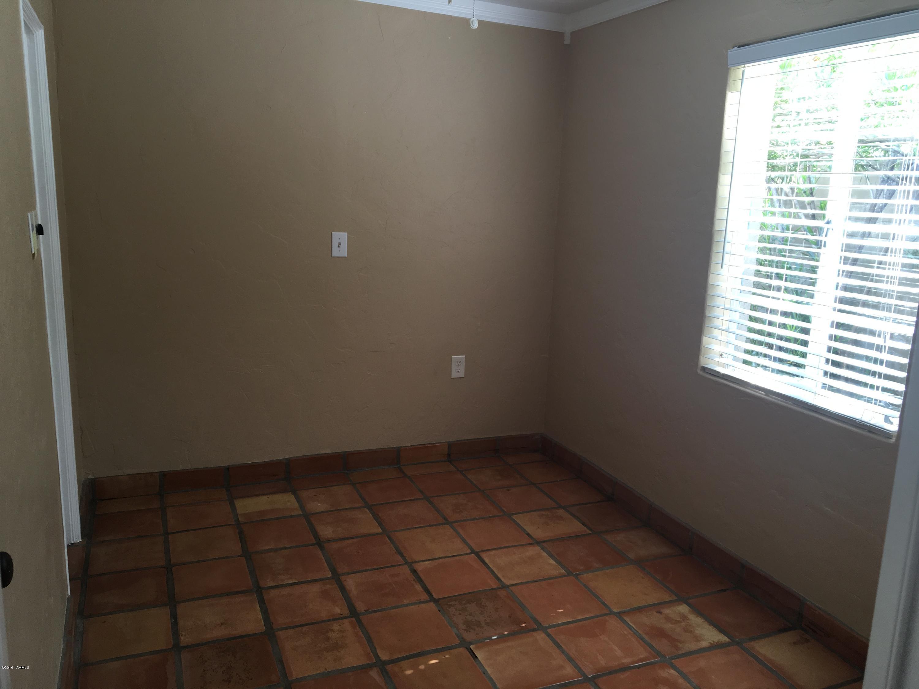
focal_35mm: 29
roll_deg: -1.2
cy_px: 344
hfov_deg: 61.7
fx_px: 770
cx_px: 460
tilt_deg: -12.2
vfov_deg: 48.2
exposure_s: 1/40
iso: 25
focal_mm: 4.15
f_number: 2.2
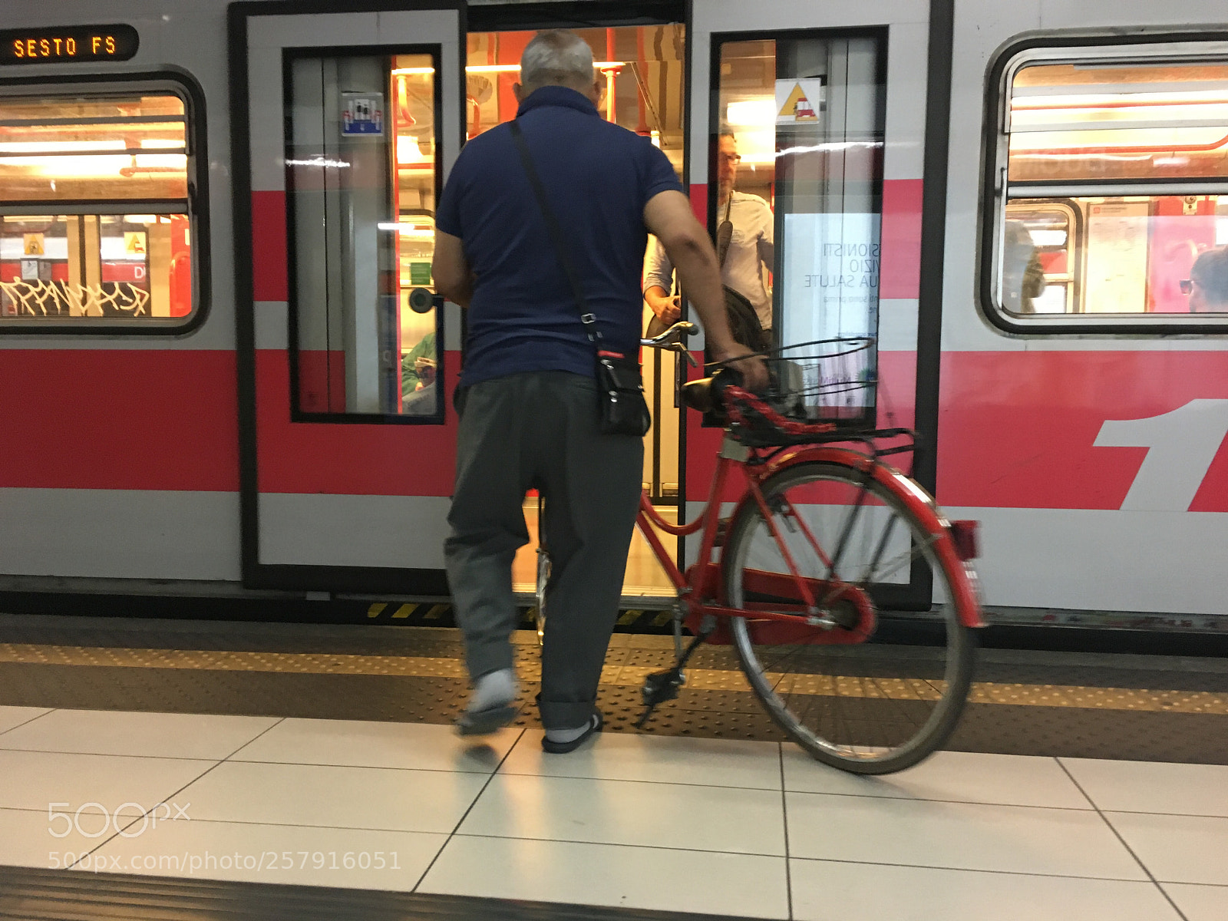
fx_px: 1029
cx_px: 614
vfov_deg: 48.2
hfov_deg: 61.7
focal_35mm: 29
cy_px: 460
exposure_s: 1/20
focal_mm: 4.15
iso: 200
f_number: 2.2
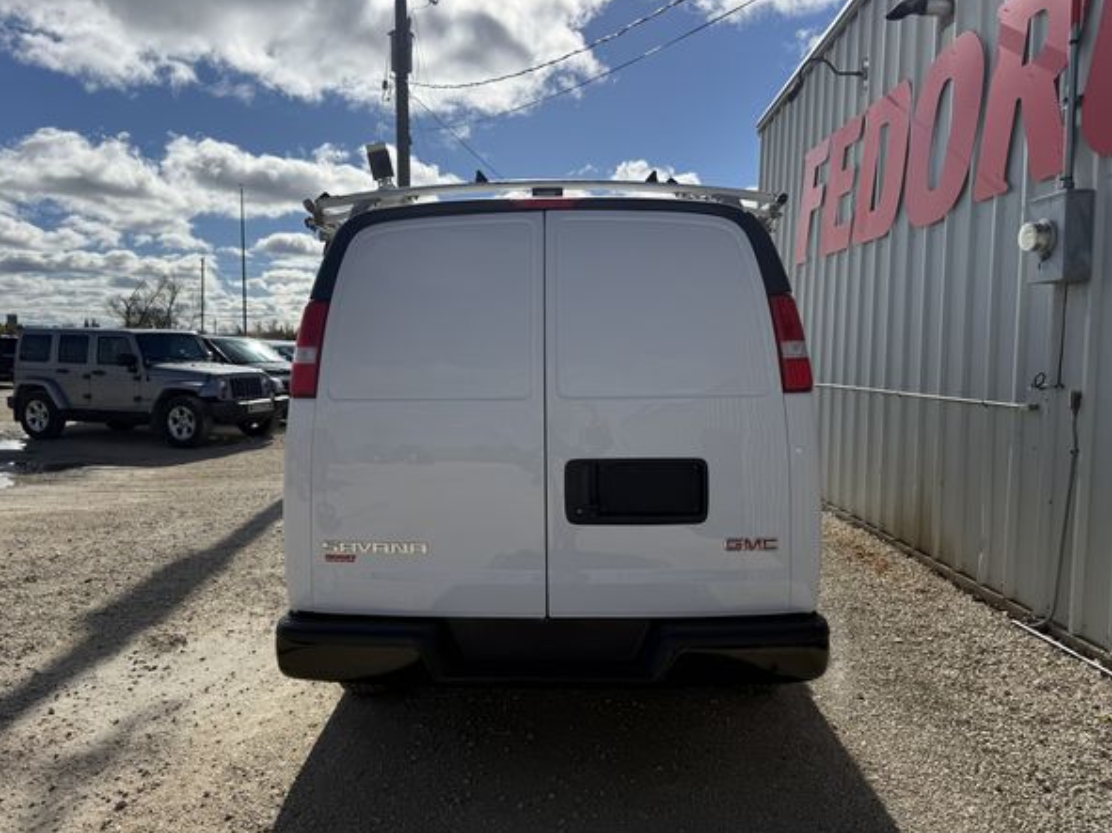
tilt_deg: -4.0
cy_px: 399
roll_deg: -2.0
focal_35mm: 26
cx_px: 525
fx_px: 835
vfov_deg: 53.0
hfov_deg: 67.3
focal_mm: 6.76
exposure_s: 1/9091
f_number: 1.78
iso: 80
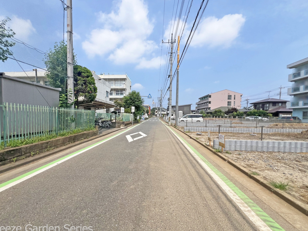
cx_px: 144
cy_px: 121
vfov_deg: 81.7
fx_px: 133
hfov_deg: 98.0
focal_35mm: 15
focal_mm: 1.57
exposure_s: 1/1980
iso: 32
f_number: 1.8
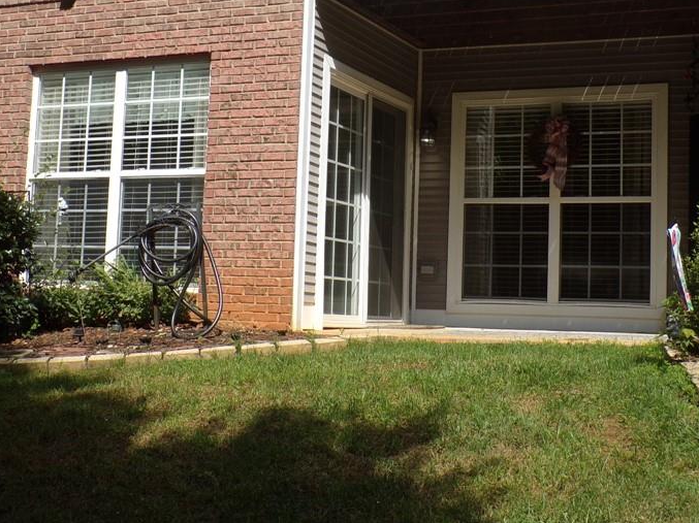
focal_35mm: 56
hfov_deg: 34.4
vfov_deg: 25.9
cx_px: 344
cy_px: 162
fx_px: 1130
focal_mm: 6.6
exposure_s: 1/640
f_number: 4.7
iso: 80
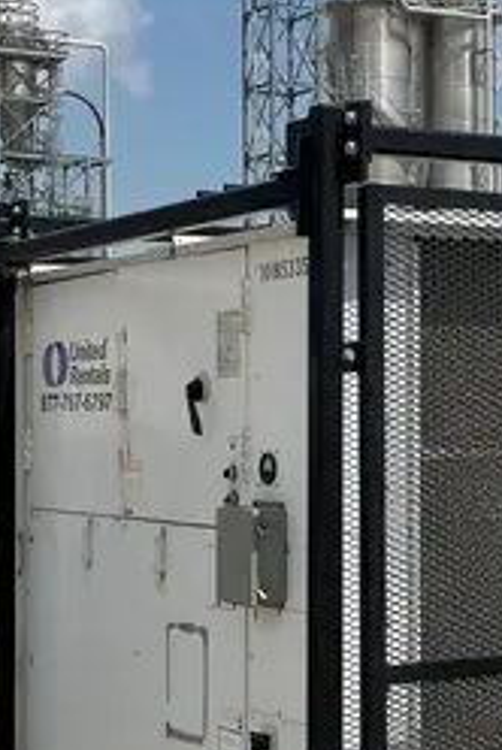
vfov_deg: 23.6
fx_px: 1794
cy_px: 401
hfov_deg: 15.9
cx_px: 308
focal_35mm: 86
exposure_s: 1/3205
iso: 32
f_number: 1.8
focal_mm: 3.99
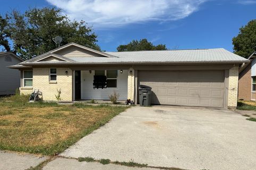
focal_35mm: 26
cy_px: 93
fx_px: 185
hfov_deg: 69.4
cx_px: 124
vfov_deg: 49.5
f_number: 1.78
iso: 80
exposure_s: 1/6623
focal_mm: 6.86
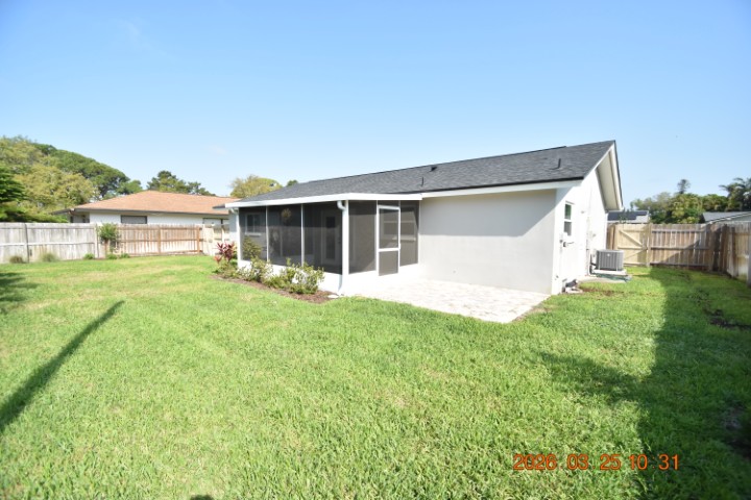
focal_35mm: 15
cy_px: 250
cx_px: 376
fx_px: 313
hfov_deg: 100.4
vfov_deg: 77.3
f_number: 3.5
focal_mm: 10
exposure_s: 1/4000
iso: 800
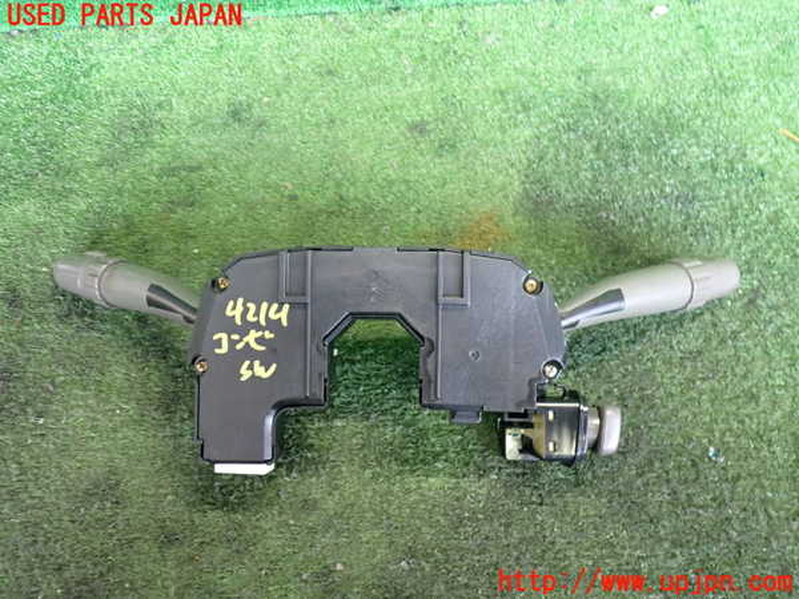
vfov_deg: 46.8
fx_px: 692
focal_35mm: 30
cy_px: 300
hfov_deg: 60.0
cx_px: 400
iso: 500
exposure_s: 1/30
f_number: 2.3
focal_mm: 5.4
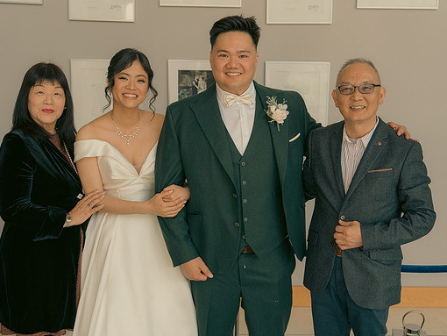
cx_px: 222
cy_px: 168
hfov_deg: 40.4
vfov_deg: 30.9
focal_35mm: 47
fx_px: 607
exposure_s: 1/160
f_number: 3.5
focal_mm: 43
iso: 160
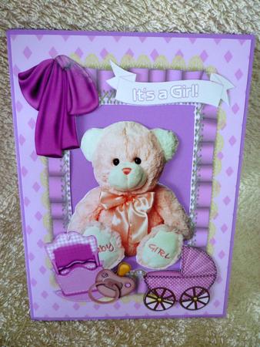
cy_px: 174
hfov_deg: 48.3
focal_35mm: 29
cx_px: 130
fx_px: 290
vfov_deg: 61.6
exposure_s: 1/30
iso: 400
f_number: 3.3
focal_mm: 5.2
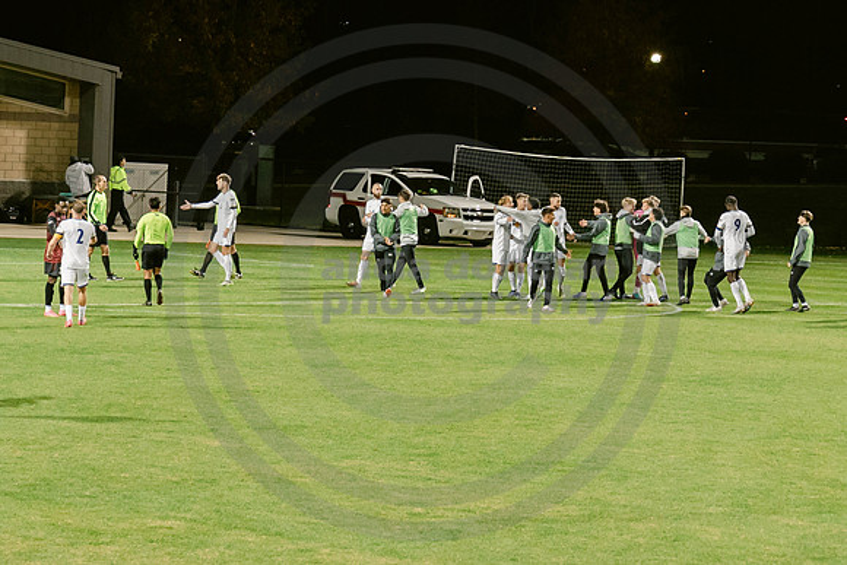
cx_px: 565
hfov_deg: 12.1
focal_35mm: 170
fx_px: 3999
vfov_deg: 8.1
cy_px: 270
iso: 2000
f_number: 4
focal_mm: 70
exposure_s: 1/160
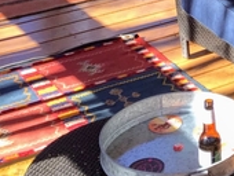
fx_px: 738
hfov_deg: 17.2
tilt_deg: -8.6
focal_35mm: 109
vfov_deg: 12.4
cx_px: 281
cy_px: -140
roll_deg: -0.8
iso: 32
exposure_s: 1/120
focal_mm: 4.15
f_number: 2.2
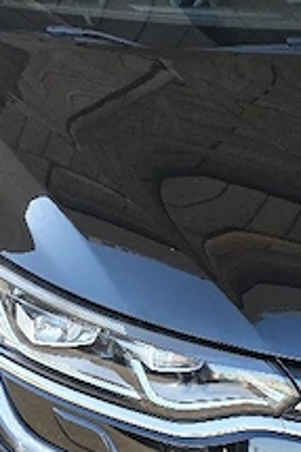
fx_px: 1118
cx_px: 202
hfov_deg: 15.3
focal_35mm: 89
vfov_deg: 22.9
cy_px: 204
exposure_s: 1/182
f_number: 1.7
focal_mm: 6.3
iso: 40
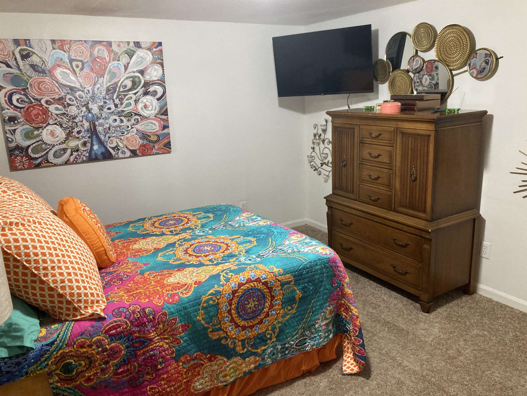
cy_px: 198
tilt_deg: -14.2
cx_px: 264
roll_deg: +2.7
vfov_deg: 49.7
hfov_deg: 63.4
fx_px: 426
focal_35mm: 28
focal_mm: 3.99
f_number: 1.8
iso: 320
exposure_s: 1/40
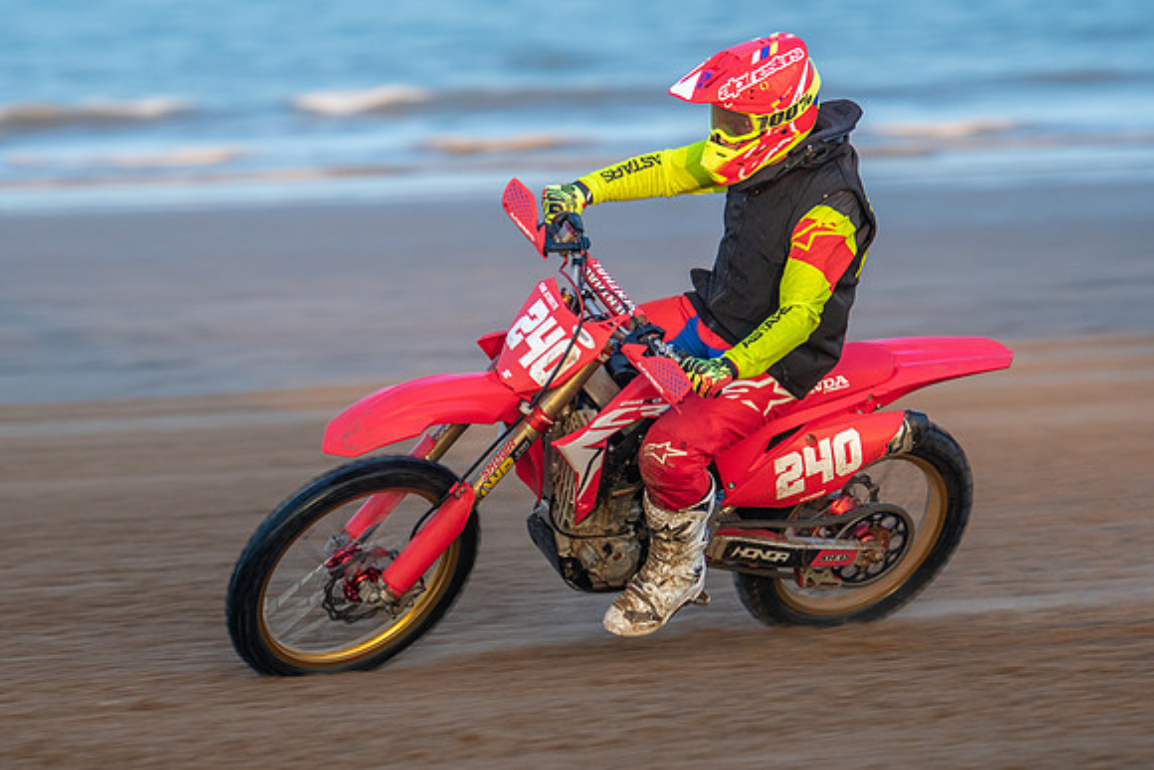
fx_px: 8628
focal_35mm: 269
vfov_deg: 5.1
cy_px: 436
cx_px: 500
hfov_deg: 7.7
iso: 200
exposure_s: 1/400
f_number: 2.8
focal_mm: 150
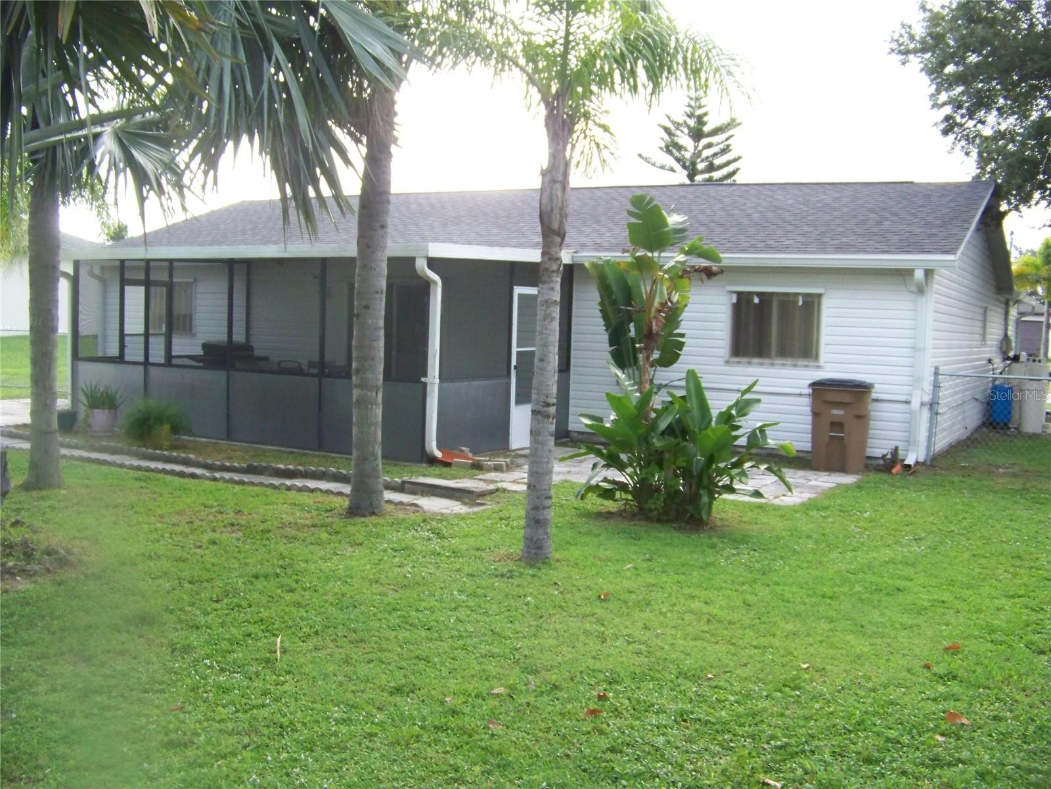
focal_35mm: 36
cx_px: 526
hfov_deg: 51.4
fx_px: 1093
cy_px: 394
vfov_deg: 39.7
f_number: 2.8
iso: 250
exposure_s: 1/500
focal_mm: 5.85
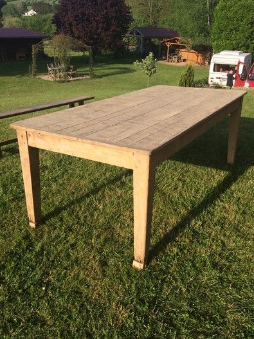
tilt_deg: -25.8
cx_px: 132
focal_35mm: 33
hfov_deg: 42.9
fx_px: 323
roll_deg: -1.2
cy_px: 170
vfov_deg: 55.4
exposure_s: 1/1325
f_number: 2.2
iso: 32
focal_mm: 4.15
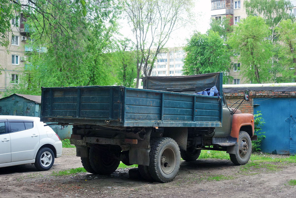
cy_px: 99
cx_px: 148
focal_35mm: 53
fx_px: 436
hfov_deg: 37.5
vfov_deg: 25.5
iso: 125
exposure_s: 1/100
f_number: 4
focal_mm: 19.75
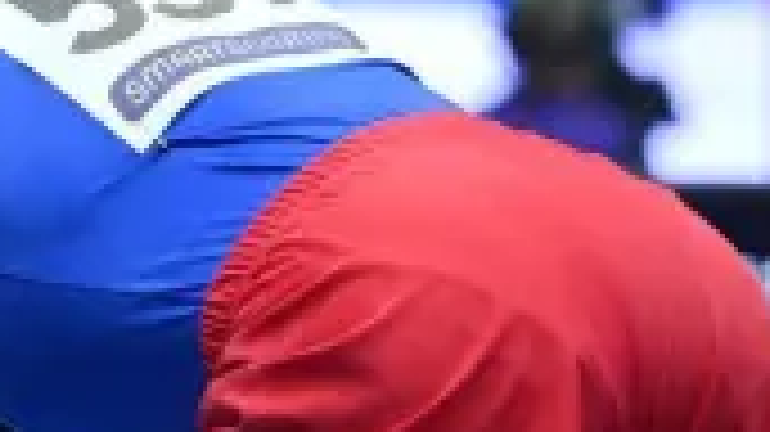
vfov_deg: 1.8
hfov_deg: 3.2
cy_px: 81
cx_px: -311
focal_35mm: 674
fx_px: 13755
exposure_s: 1/1250
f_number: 4
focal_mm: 145
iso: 6400
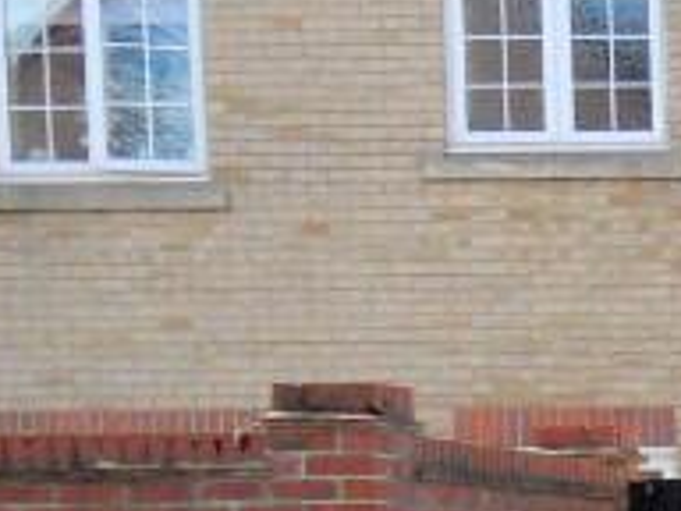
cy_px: 766
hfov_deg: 12.6
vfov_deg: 11.1
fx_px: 2518
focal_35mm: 128
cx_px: 1550
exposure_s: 1/500
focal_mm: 3.9
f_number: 3.2
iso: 80
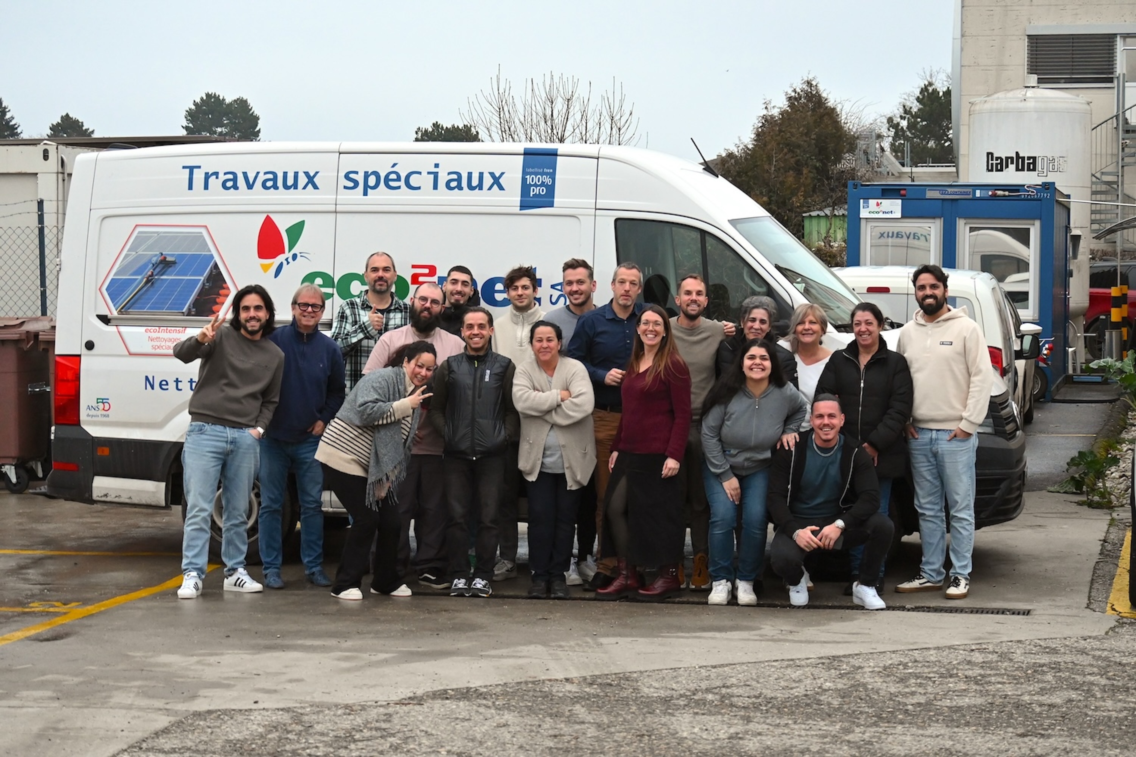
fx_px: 2556
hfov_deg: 25.1
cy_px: 378
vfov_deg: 16.9
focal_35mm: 81
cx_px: 568
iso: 2500
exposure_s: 1/125
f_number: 4.5
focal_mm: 54
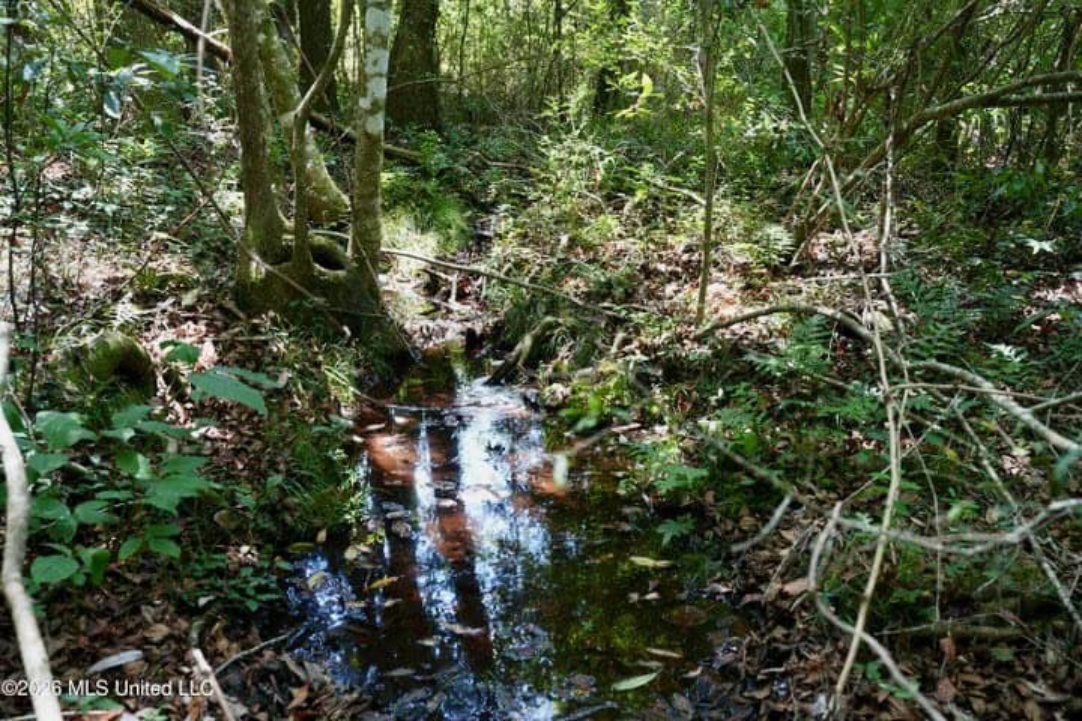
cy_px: 360
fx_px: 932
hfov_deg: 60.3
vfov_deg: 42.3
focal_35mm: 31
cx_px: 541
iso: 250
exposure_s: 1/25
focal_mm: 31
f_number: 5.6
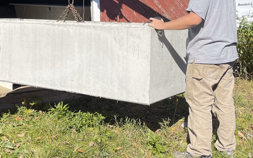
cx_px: 92
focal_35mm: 60
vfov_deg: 21.3
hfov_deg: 33.8
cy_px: 24
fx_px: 414
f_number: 1.6
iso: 32
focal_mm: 4.2
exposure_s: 1/1600
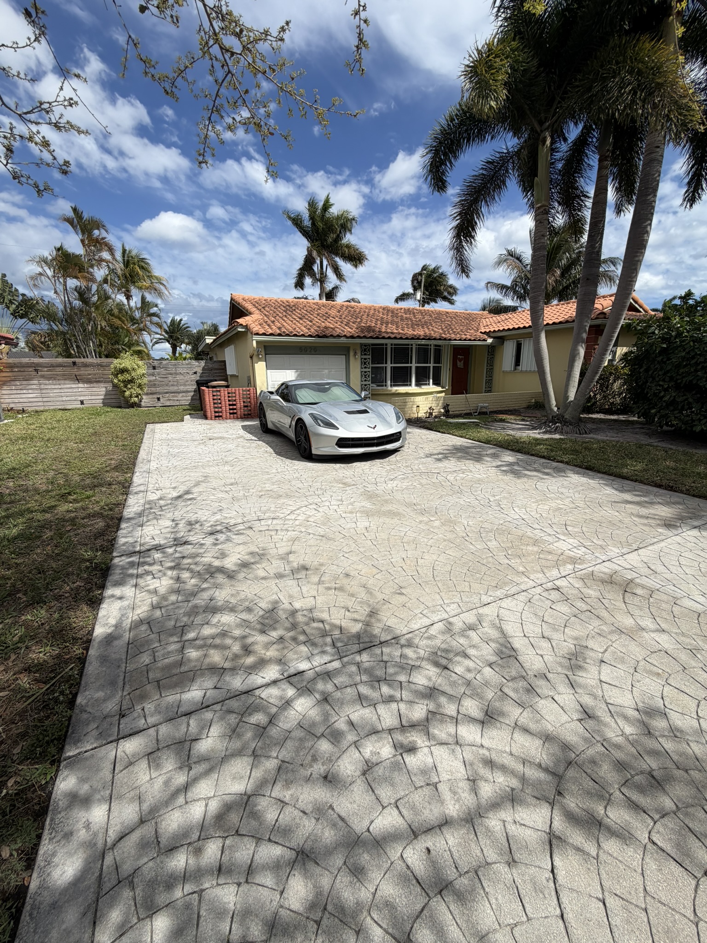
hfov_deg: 85.7
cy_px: 472
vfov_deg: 102.1
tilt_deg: -13.9
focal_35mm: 14
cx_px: 354
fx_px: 381
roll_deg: +0.8
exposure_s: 1/1368
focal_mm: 2.22
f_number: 2.2
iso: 20
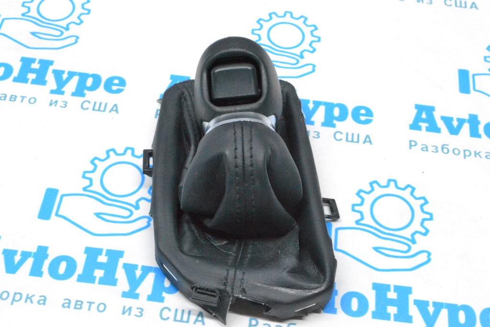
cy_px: 164
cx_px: 245
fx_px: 776
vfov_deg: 23.8
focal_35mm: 57
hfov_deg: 35.0
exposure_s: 1/100
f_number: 13
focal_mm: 38
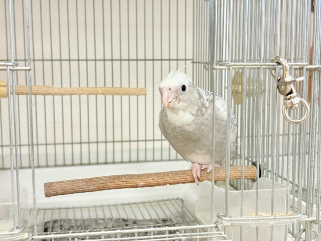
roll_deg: +0.8
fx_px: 482
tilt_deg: -7.0
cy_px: 120
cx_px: 160
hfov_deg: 36.8
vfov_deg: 28.0
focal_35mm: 52
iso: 80
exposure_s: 1/50
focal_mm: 5.96
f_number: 1.6
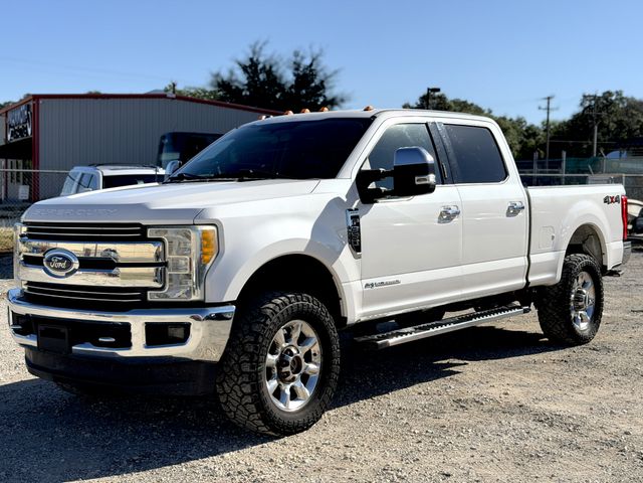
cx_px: 322
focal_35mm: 48
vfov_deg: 30.3
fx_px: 892
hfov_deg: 39.7
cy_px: 242
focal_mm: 6.76
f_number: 1.78
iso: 64
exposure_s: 1/6536
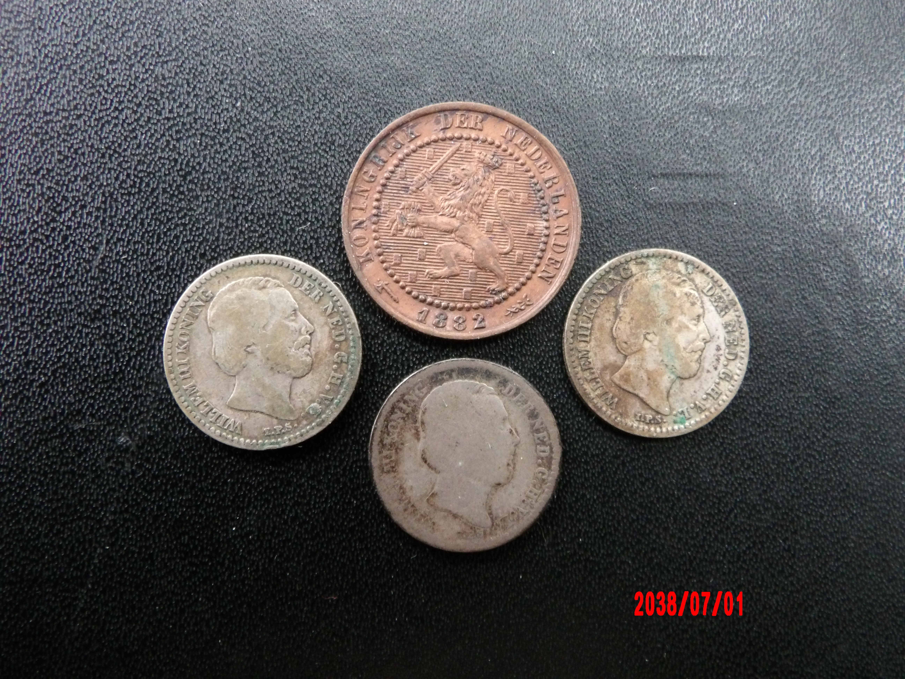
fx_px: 889
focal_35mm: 34
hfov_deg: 54.0
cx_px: 452
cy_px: 340
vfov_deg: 41.8
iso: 661
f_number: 4.5
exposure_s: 1/15
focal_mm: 6.2
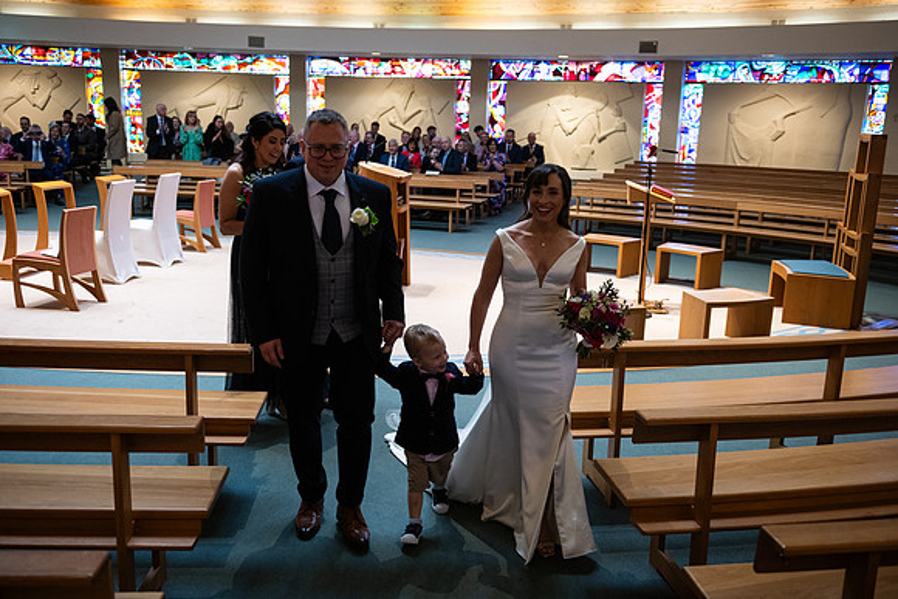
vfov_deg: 41.1
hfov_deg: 58.7
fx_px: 798
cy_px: 300
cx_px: 449
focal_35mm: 32
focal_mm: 32
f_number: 3.5
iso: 1000
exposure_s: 1/160
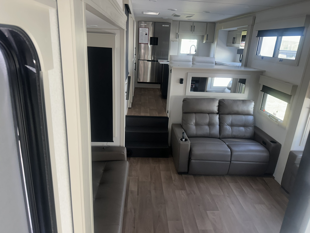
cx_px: 155
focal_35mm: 24
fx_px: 215
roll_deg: -3.5
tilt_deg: -17.3
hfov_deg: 71.6
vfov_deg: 56.8
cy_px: 116
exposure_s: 1/60
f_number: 1.78
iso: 320
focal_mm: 6.86
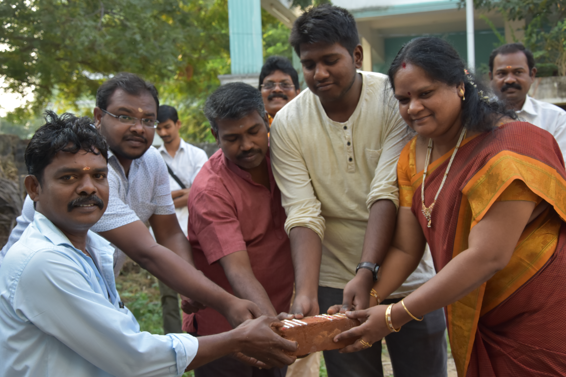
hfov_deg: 35.1
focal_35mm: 57
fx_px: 896
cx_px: 283
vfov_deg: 23.8
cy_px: 188
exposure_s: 1/200
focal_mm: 38
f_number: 7.1
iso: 640
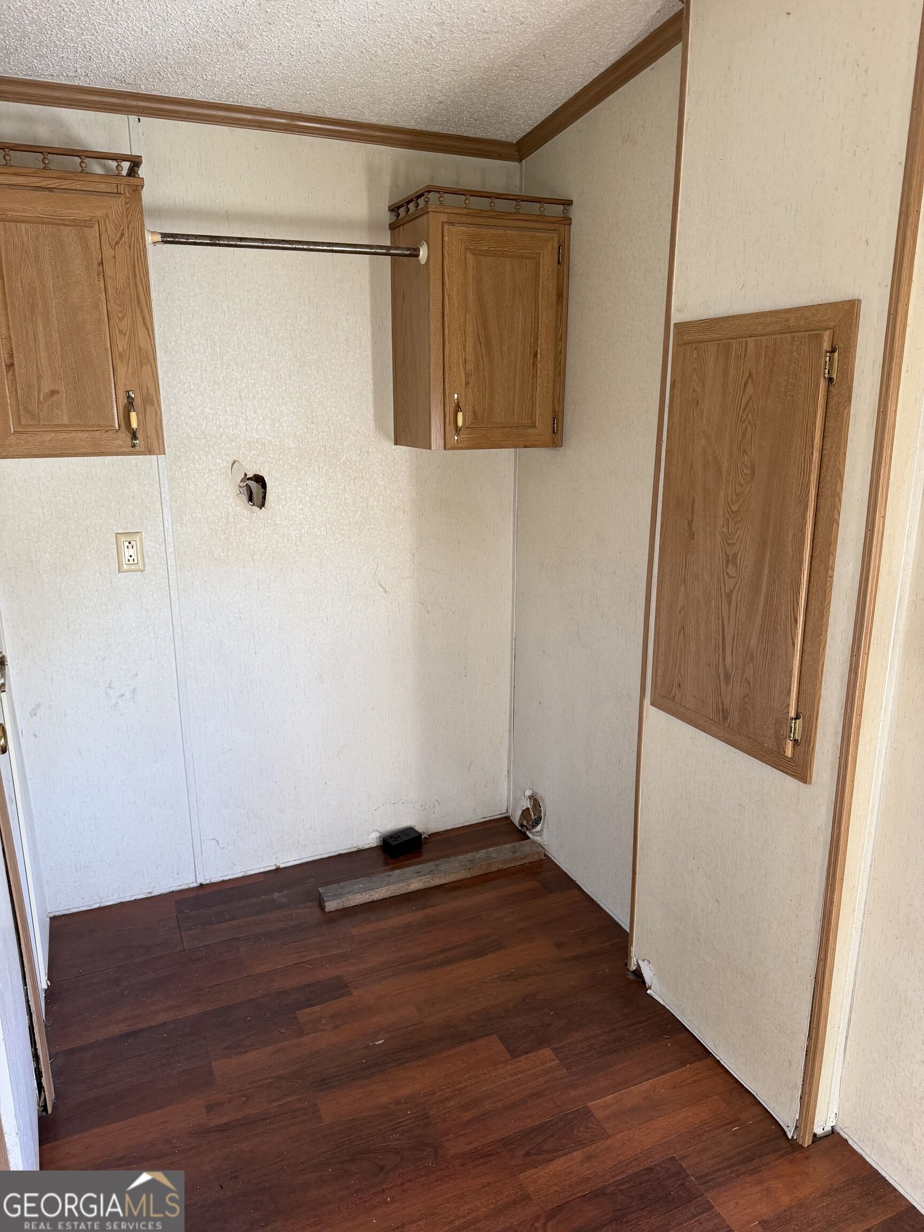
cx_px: 462
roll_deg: +1.0
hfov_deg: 56.8
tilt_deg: -14.5
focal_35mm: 24
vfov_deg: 71.6
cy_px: 616
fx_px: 854
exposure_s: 1/89
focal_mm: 6.76
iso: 200
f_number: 1.78
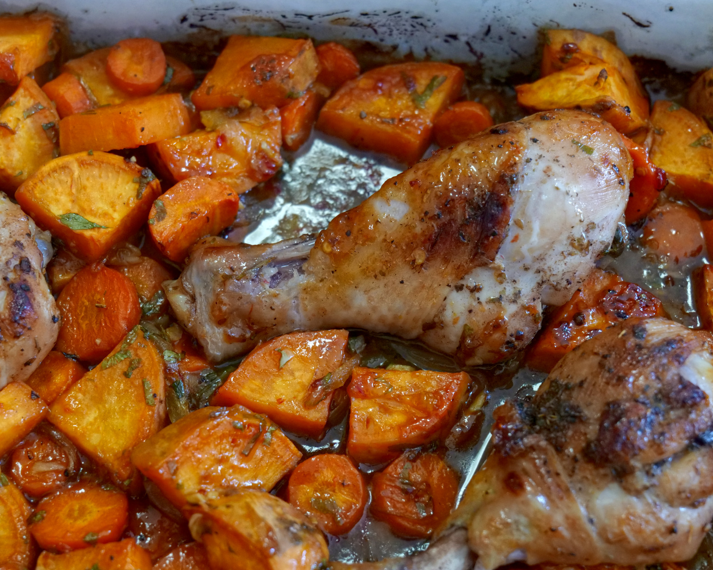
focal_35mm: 68
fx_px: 1435
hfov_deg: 27.9
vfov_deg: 22.5
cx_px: 337
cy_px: 285
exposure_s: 1/60
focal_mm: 60
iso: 6400
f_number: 7.1
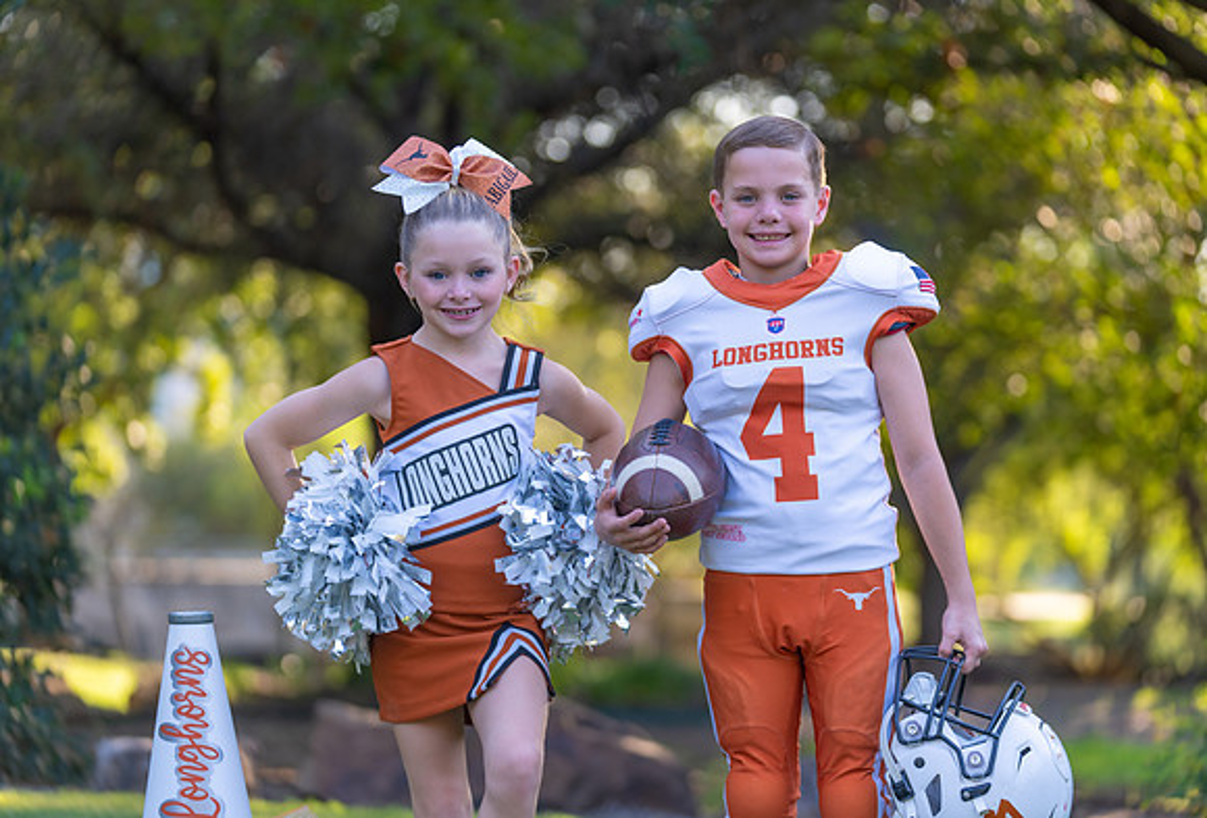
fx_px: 3999
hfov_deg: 17.2
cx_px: 626
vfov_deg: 11.7
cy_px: 401
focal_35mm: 119
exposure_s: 1/320
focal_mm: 115
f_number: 2.8
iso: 200
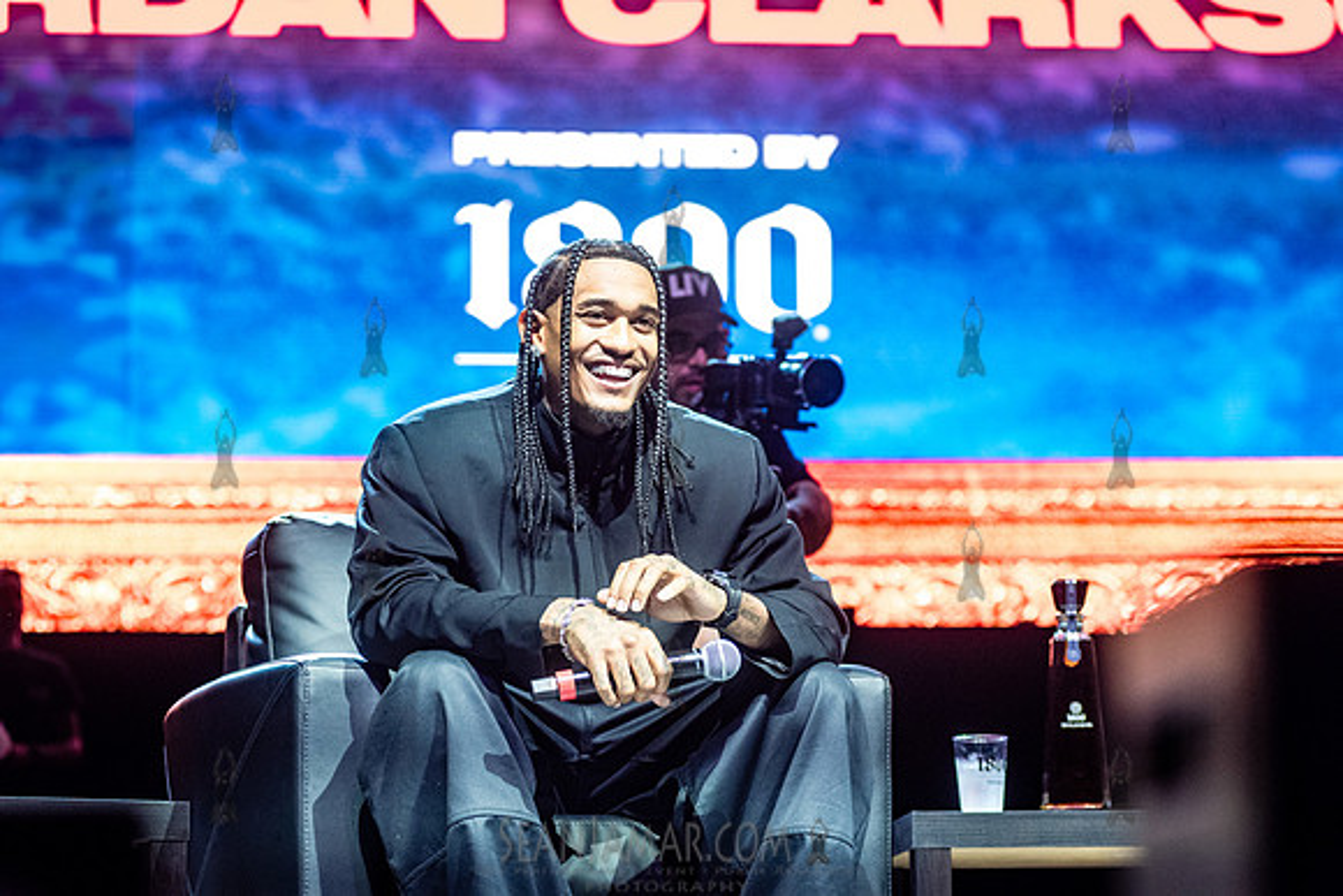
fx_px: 3433
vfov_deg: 14.9
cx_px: 672
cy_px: 448
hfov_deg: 22.1
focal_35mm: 92
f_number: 4.5
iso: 5000
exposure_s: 1/800
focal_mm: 92
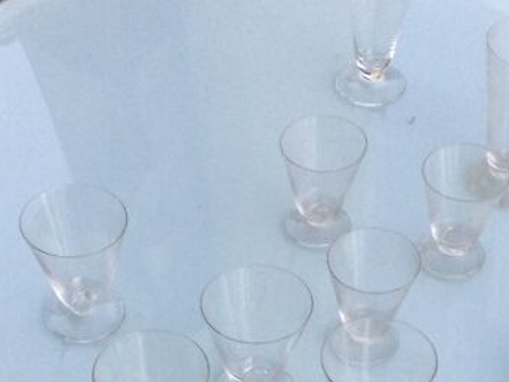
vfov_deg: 15.7
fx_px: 1323
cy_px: 472
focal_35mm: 90
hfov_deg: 21.8
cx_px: 247
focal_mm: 3.3
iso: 50
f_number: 2.4
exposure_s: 1/33
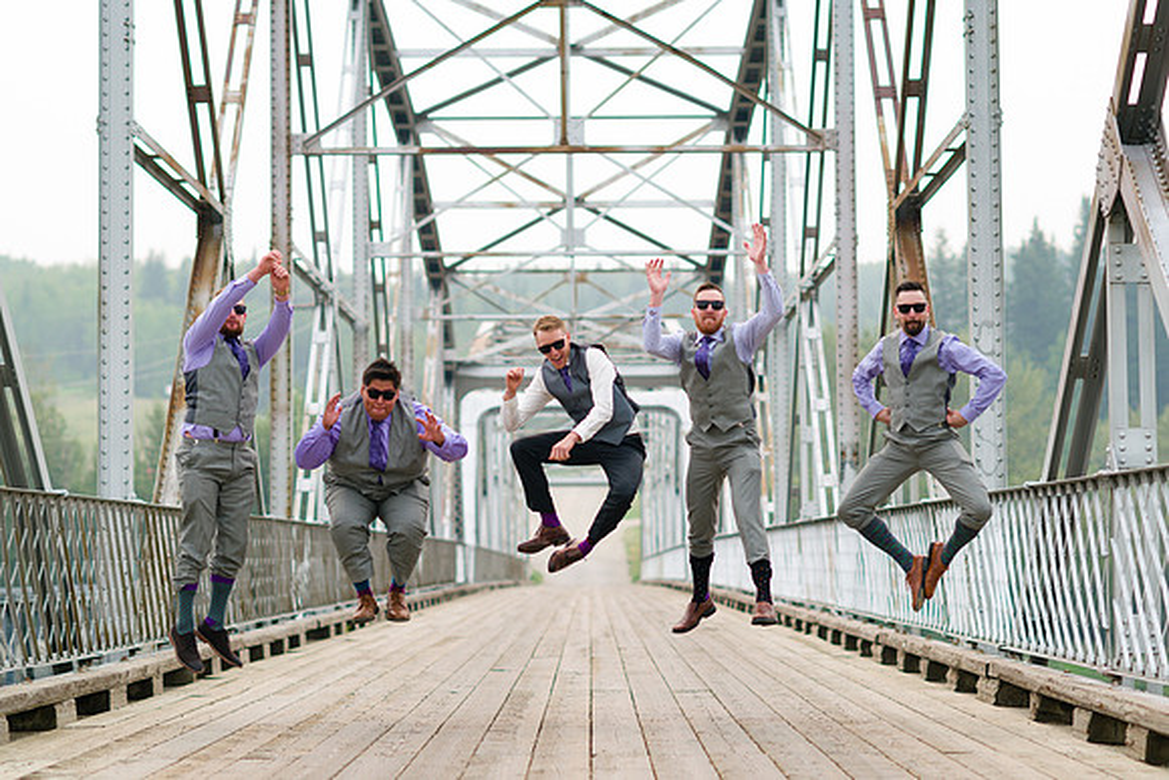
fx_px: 2805
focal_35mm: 86
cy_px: 390
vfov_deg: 15.8
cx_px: 584
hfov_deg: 23.5
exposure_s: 1/1600
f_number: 2.5
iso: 400
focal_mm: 85
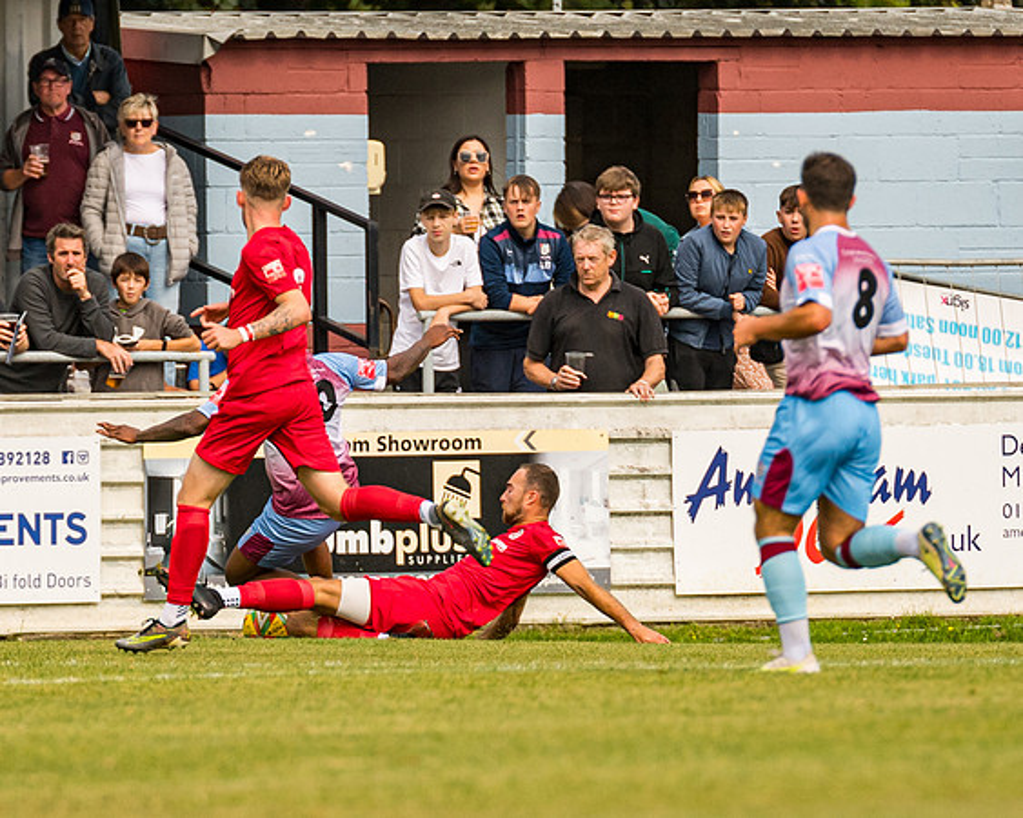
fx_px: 23459
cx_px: 242
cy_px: 581
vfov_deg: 2.0
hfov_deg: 2.5
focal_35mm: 775
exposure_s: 1/5000
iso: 640
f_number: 4
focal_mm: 300
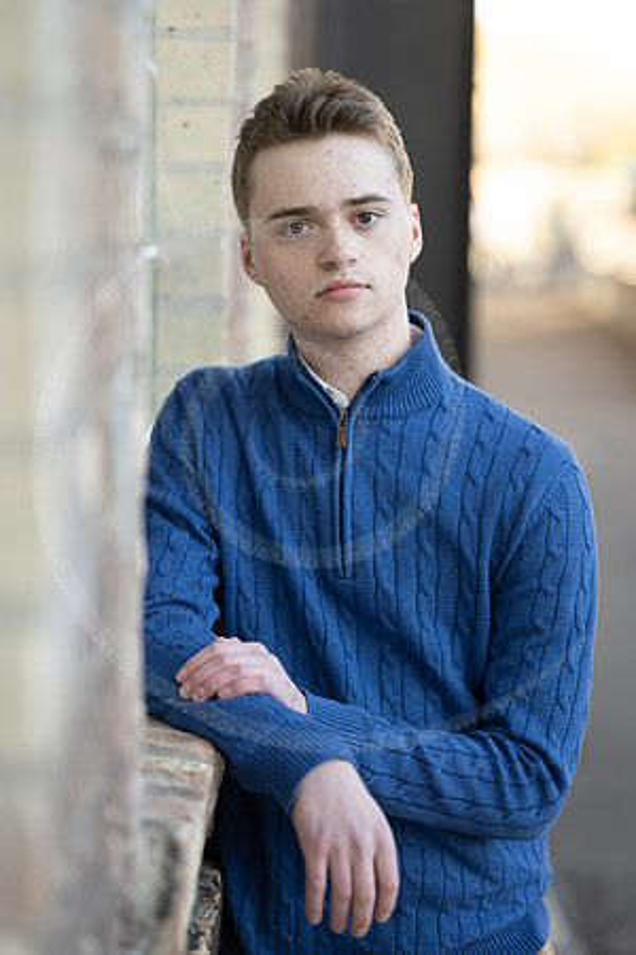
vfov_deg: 23.9
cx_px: 318
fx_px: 2252
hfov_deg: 16.1
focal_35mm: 85
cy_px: 478
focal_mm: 85
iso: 100
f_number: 1.8
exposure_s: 1/160
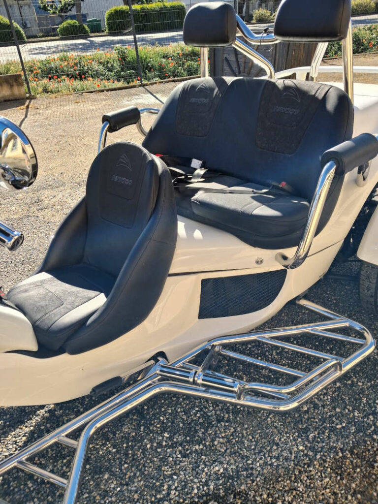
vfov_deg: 65.3
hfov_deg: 51.4
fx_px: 393
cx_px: 189
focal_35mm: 27
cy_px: 252
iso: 20
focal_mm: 4
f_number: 1.8
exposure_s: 1/341
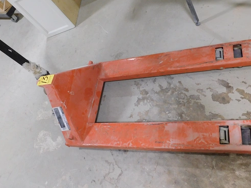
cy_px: 60
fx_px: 254
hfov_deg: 52.5
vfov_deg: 40.1
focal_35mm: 35
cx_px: 110
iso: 180
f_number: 3
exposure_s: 1/30
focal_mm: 4
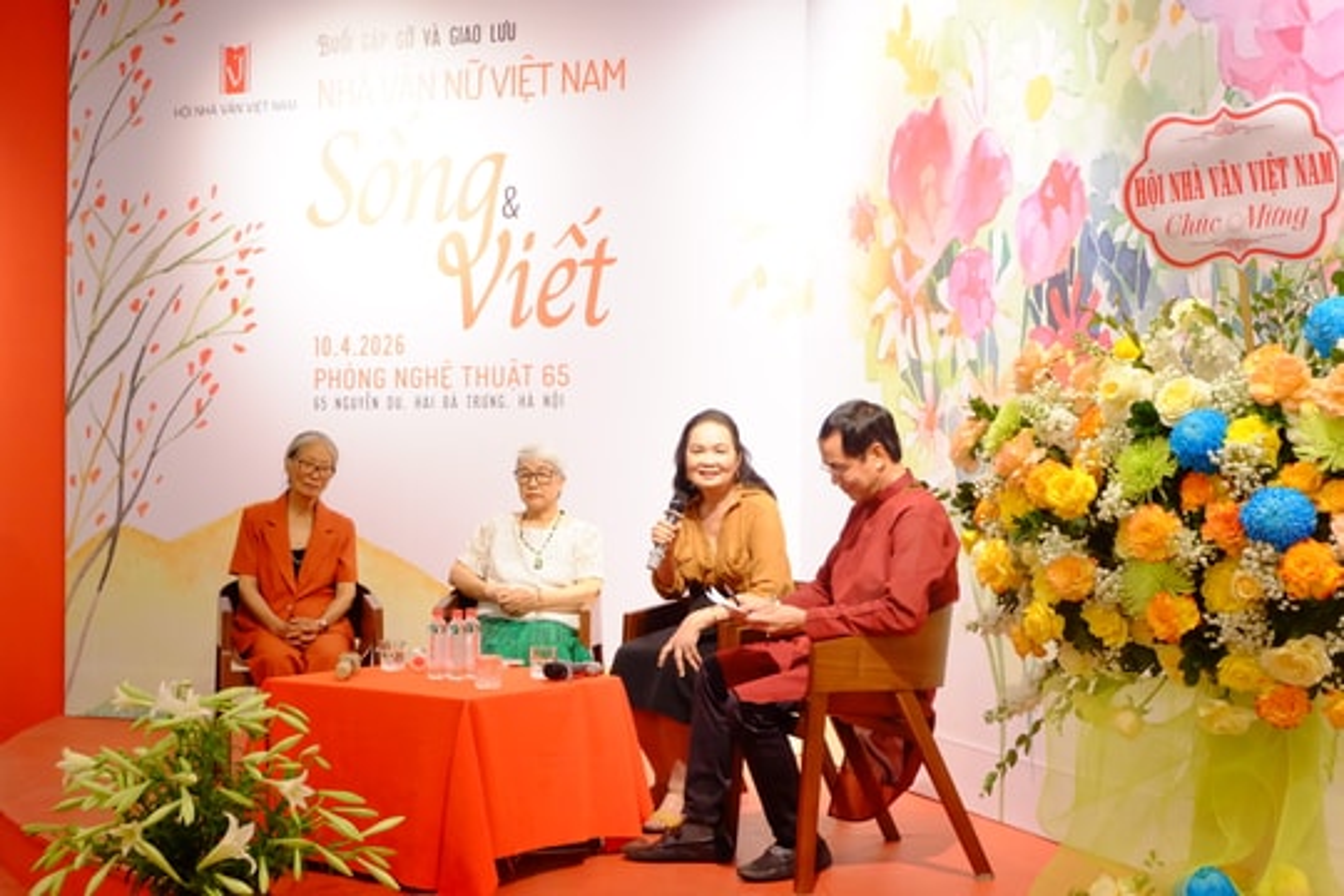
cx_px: 672
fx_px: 1344
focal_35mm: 36
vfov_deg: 36.9
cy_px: 448
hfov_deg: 53.1
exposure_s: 1/75
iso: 3200
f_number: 4.5
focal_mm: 24.3
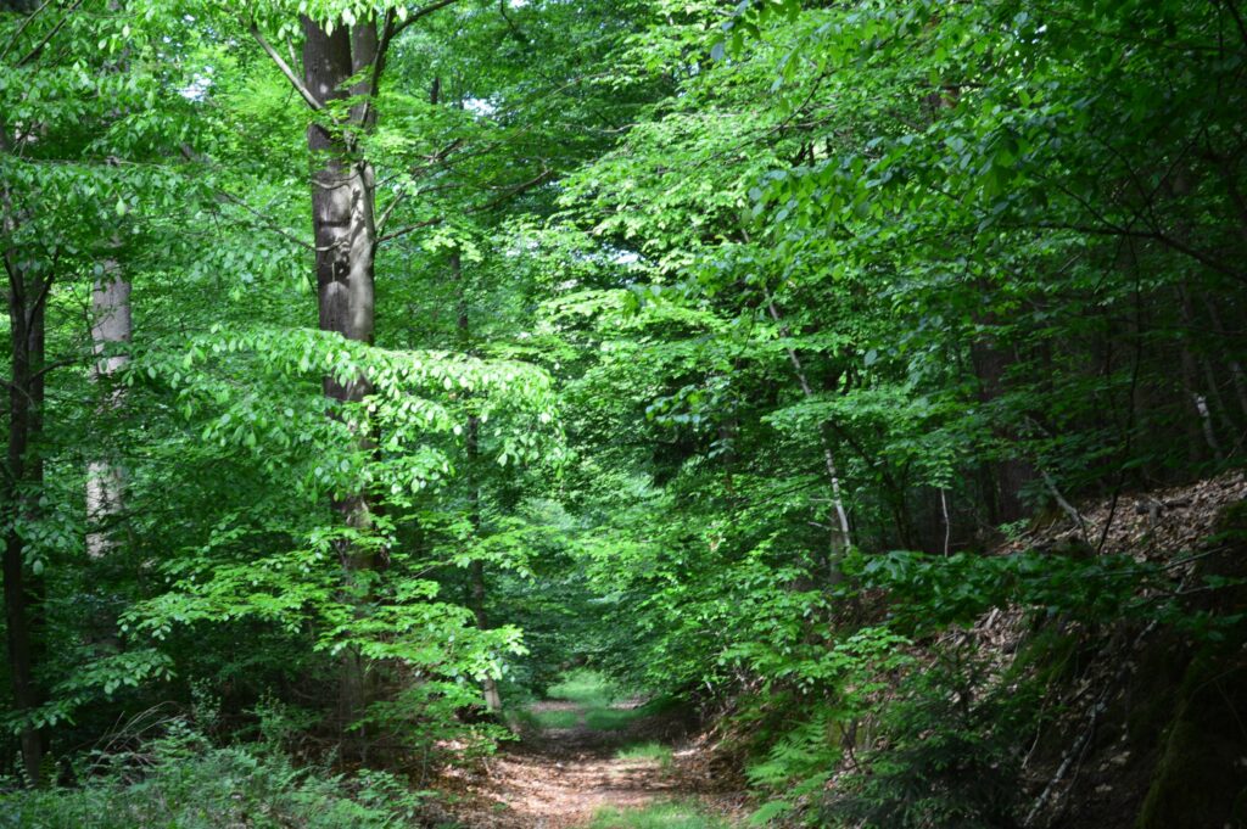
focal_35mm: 48
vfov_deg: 28.0
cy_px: 414
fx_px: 1661
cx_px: 624
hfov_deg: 41.1
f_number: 7.1
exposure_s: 1/40
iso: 400
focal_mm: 32
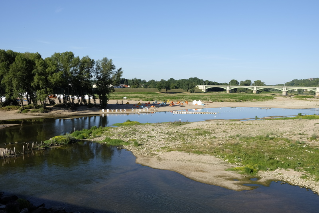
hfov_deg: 54.4
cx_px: 160
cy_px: 106
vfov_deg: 37.8
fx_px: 310
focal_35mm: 35
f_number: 11
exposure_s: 1/150
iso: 200
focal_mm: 23
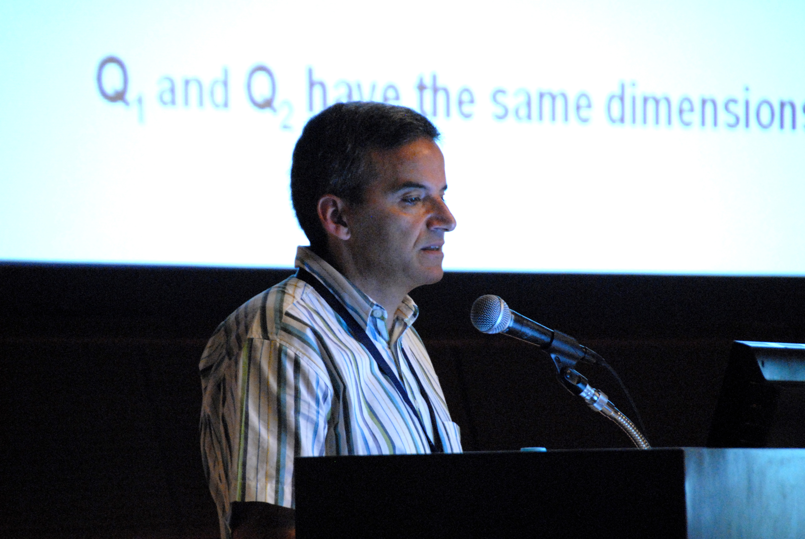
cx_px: 402
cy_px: 270
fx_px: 6716
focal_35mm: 300
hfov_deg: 6.9
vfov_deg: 4.6
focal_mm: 200
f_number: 5.6
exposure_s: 1/20
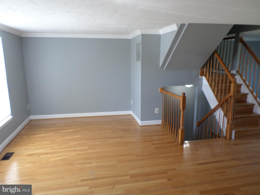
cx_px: 130
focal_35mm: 25
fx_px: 188
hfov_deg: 69.4
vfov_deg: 54.9
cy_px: 98
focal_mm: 4.5
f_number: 2.5
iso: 80
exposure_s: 1/30
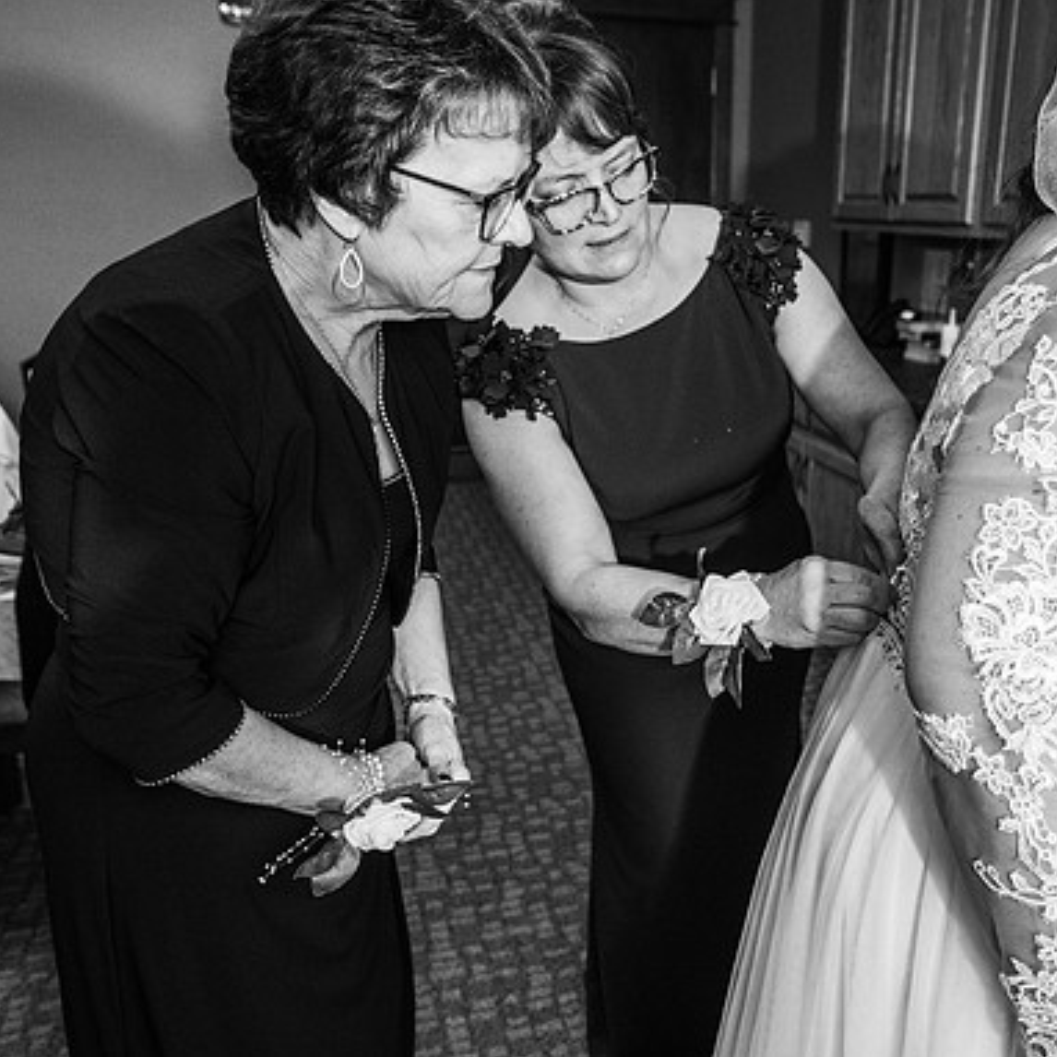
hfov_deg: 51.8
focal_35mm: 31
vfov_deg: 52.5
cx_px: 678
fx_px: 1071
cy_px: 524
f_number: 4.5
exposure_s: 1/200
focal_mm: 24
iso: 1250
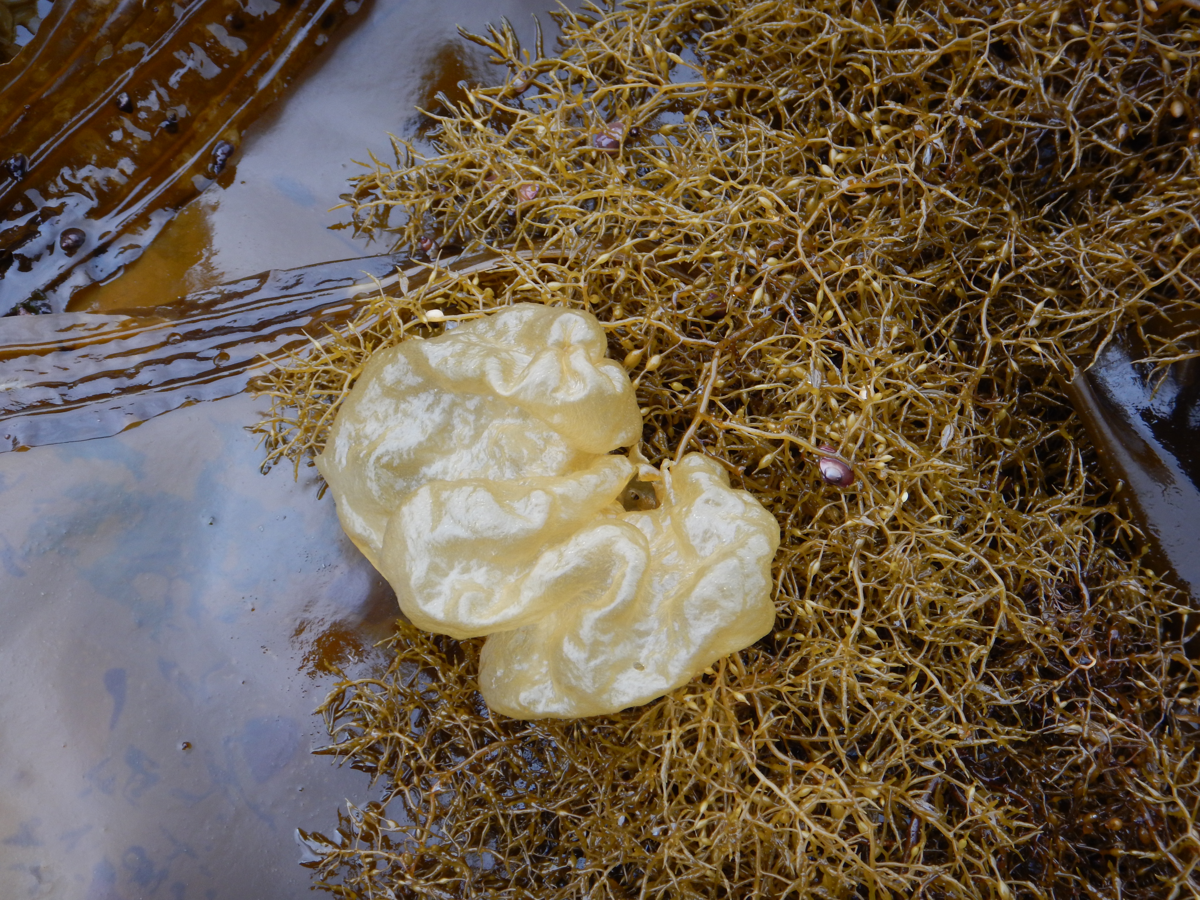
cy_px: 450
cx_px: 600
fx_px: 1941
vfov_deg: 26.1
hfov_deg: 34.3
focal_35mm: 56
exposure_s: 1/30
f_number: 4.4
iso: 125
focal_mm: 10.1
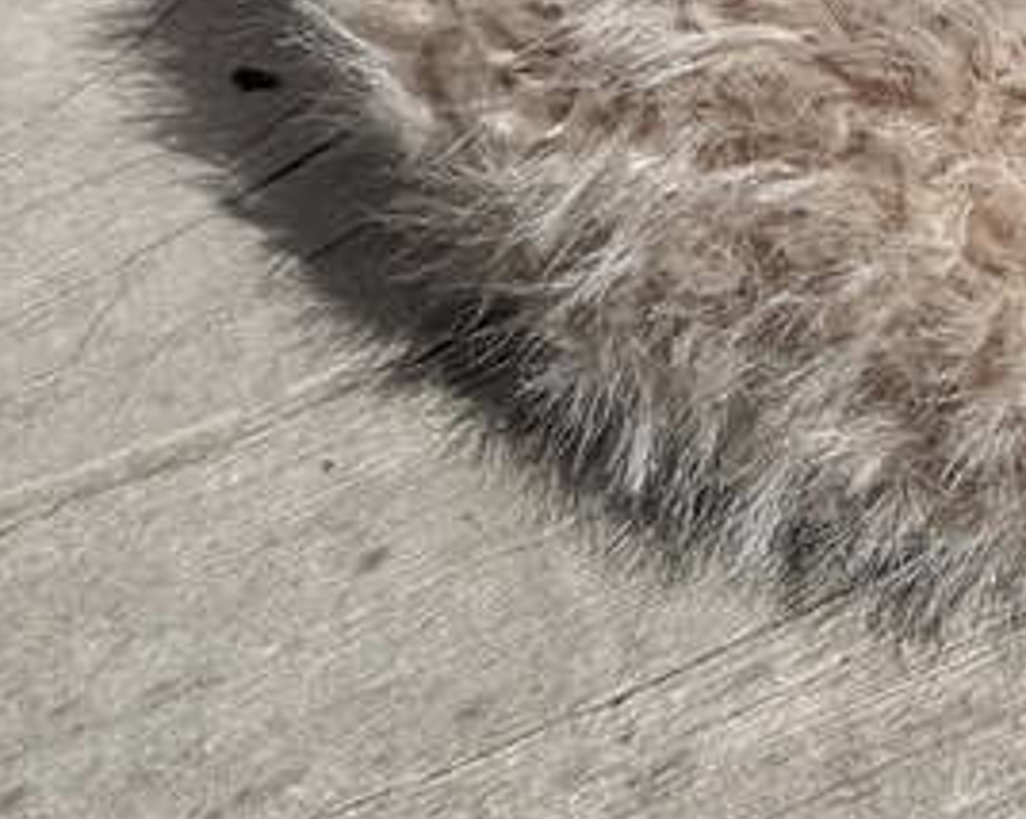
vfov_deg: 13.4
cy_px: -582
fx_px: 3186
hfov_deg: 16.1
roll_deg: -0.1
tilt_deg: -30.0
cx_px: 1715
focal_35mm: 105
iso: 80
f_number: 1.78
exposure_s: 1/12346
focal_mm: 6.76
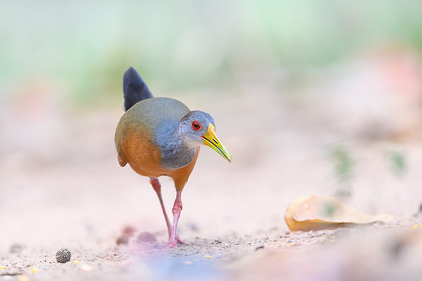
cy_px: 146
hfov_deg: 3.4
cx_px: 202
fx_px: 7129
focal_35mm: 609
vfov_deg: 2.3
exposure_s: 1/400
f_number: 4
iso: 2000
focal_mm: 500
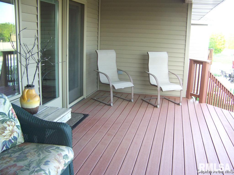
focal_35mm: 36
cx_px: 117
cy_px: 88
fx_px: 243
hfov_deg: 51.4
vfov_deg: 39.7
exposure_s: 1/30
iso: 125
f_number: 2.8
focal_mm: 5.85
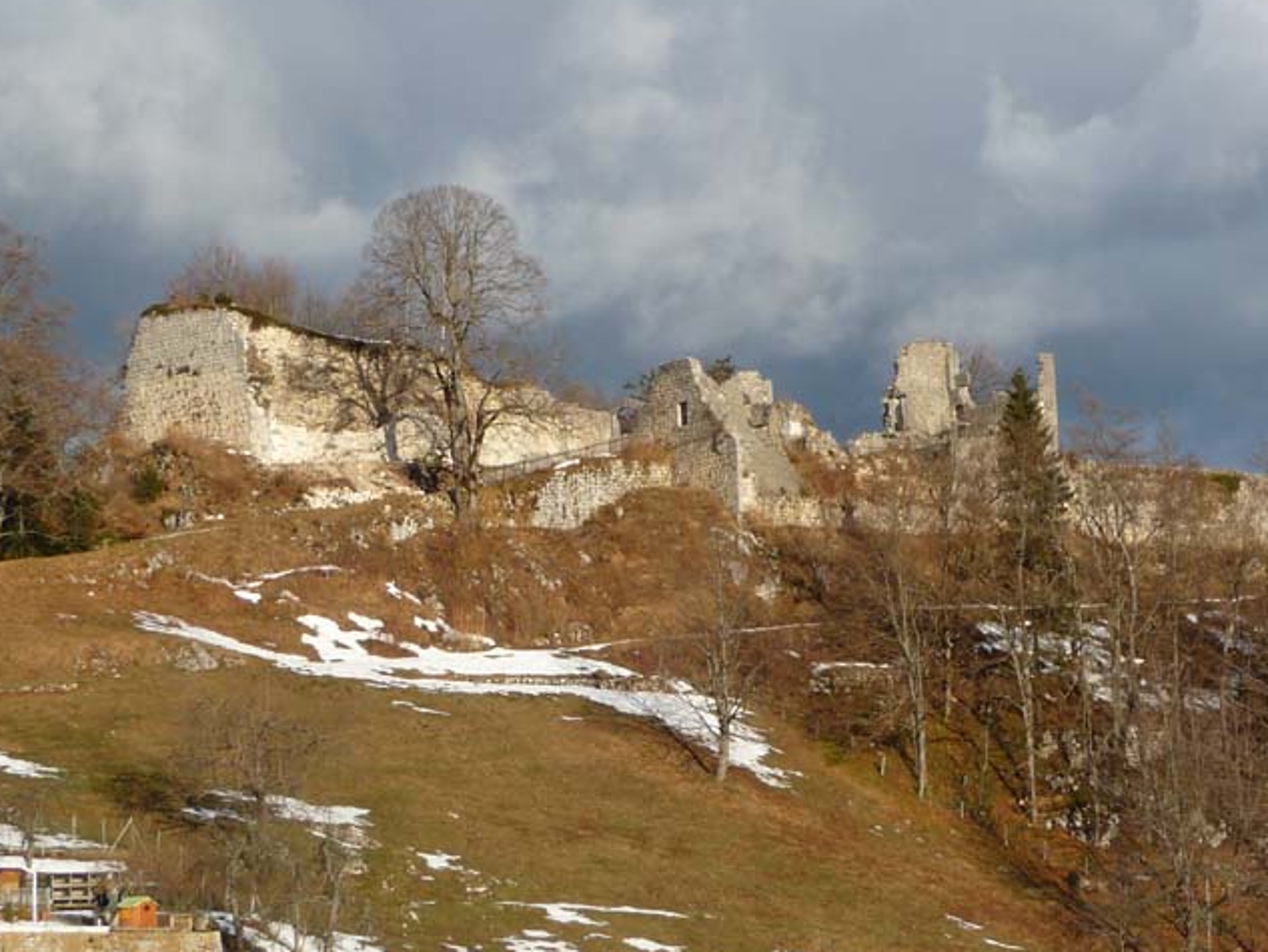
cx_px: 639
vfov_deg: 11.8
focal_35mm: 126
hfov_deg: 15.6
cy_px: 436
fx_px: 4616
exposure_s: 1/500
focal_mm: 14.2
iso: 100
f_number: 4.7
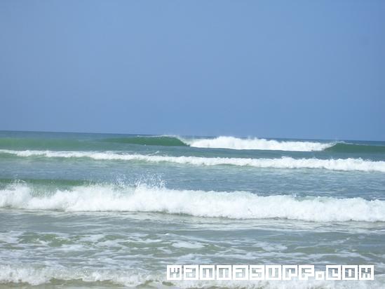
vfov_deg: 14.1
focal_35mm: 105
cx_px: 192
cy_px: 144
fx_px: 1168
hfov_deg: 18.7
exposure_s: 1/400
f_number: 7.7
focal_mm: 17.4
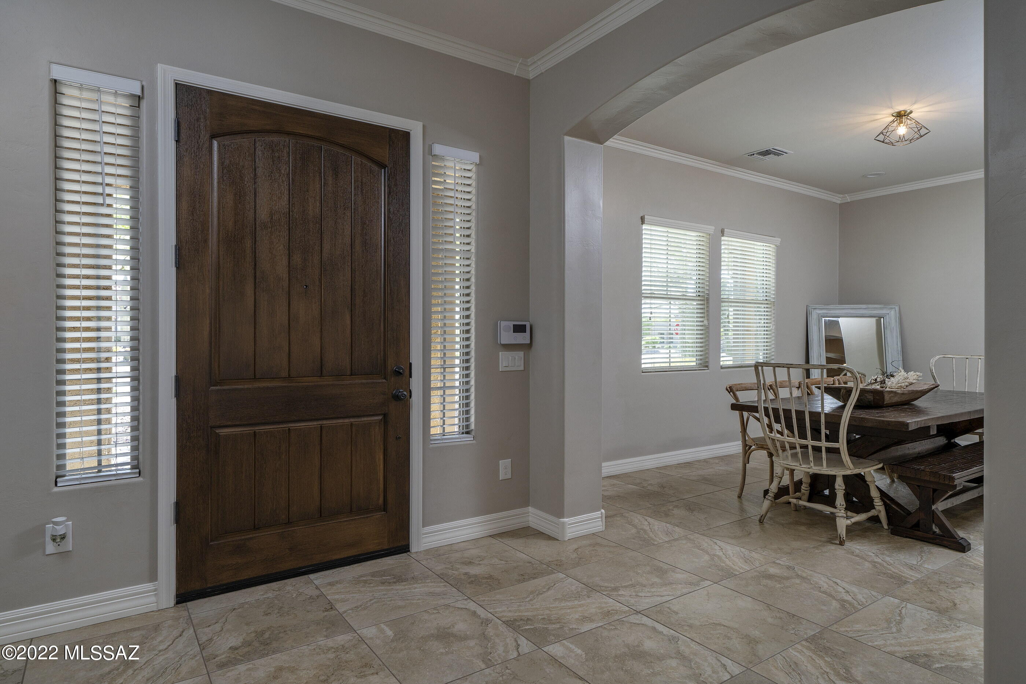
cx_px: 513
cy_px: 342
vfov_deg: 67.4
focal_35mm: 18
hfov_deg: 90.0
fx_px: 513
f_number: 9
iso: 200
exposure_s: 1/15
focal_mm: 18
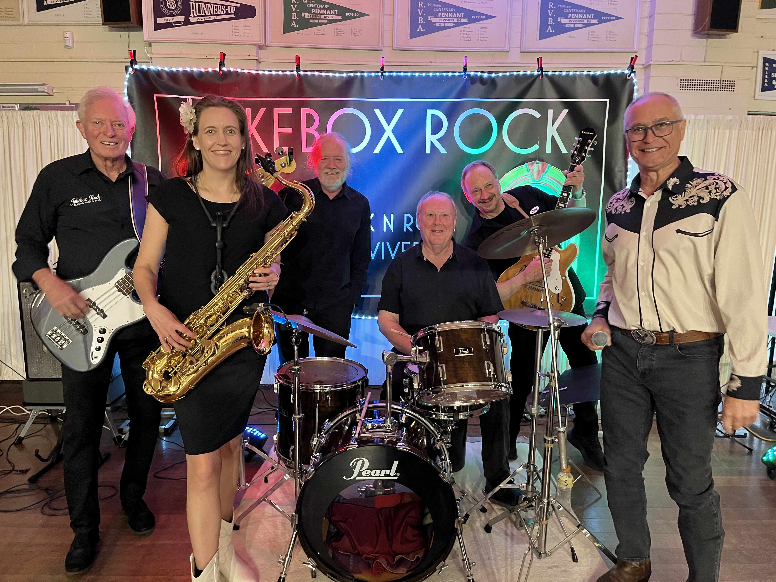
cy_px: 291
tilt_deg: -9.9
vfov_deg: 53.1
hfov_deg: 67.3
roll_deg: -0.6
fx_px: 583
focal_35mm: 26
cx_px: 388
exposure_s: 1/25
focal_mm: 5.1
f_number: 1.6
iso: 500
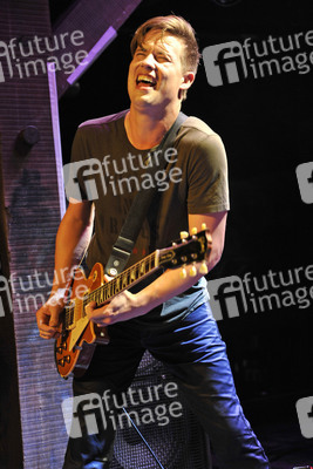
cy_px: 234
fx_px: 886
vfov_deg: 29.6
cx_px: 156
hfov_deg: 20.0
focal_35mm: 68
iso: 1600
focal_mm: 68
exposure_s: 1/250
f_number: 2.8
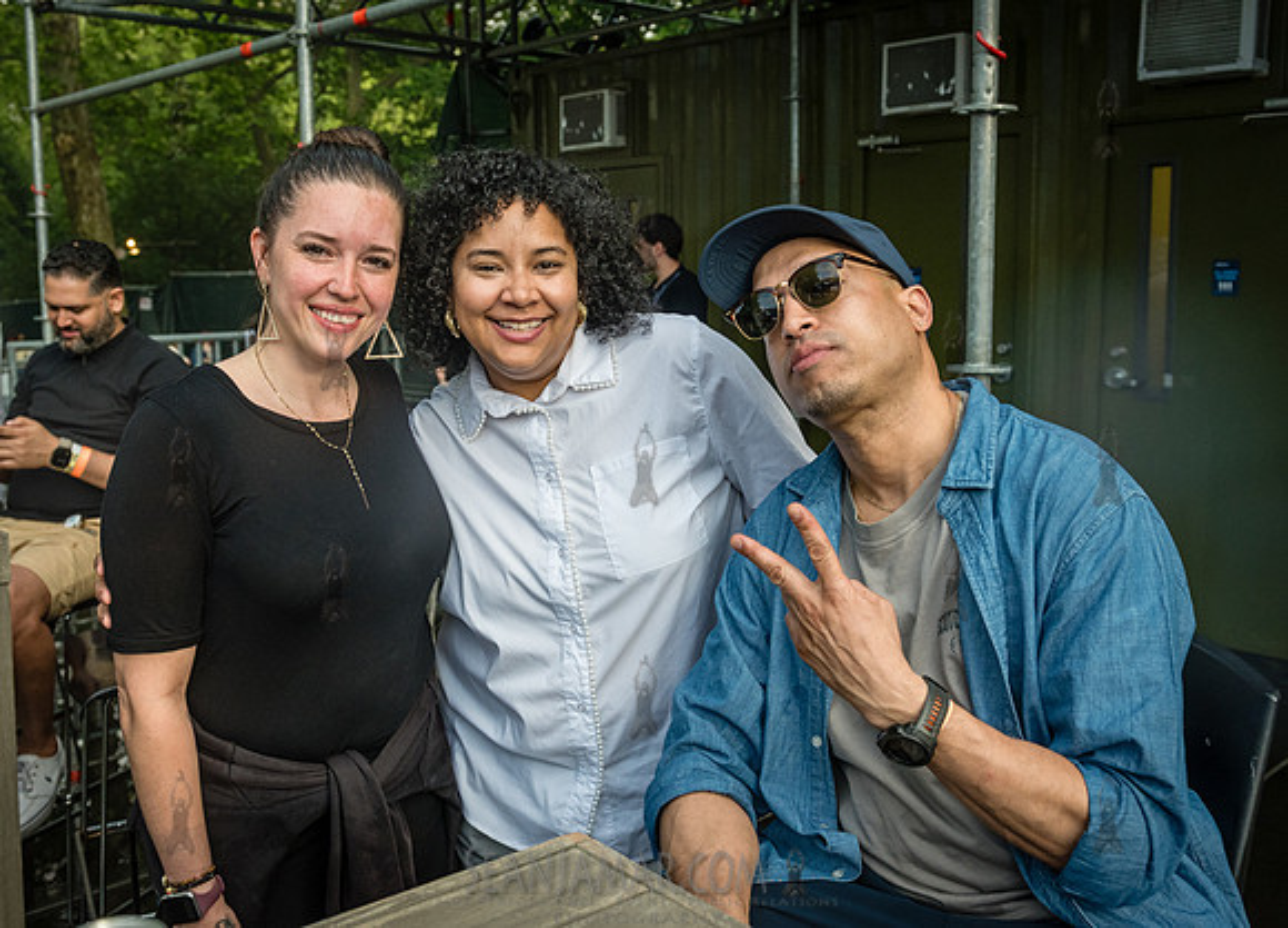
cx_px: 616
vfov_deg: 39.5
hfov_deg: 53.0
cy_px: 417
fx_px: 1293
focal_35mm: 35
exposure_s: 1/2000
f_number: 4.5
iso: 1000
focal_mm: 29
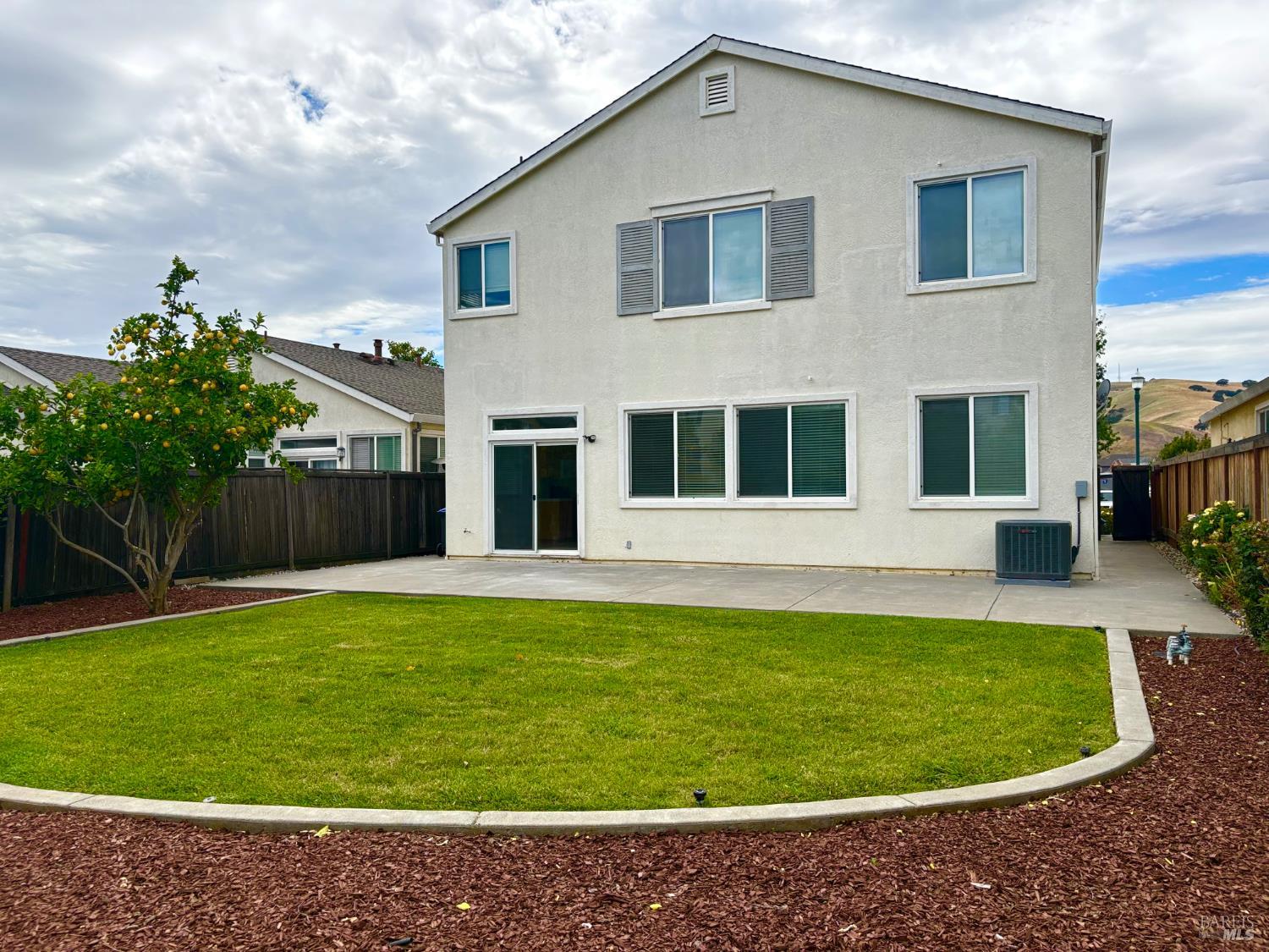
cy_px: 476
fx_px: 953
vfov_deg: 53.1
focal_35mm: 26
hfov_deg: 67.3
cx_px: 634
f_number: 1.6
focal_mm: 5.96
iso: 50
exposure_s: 1/4329
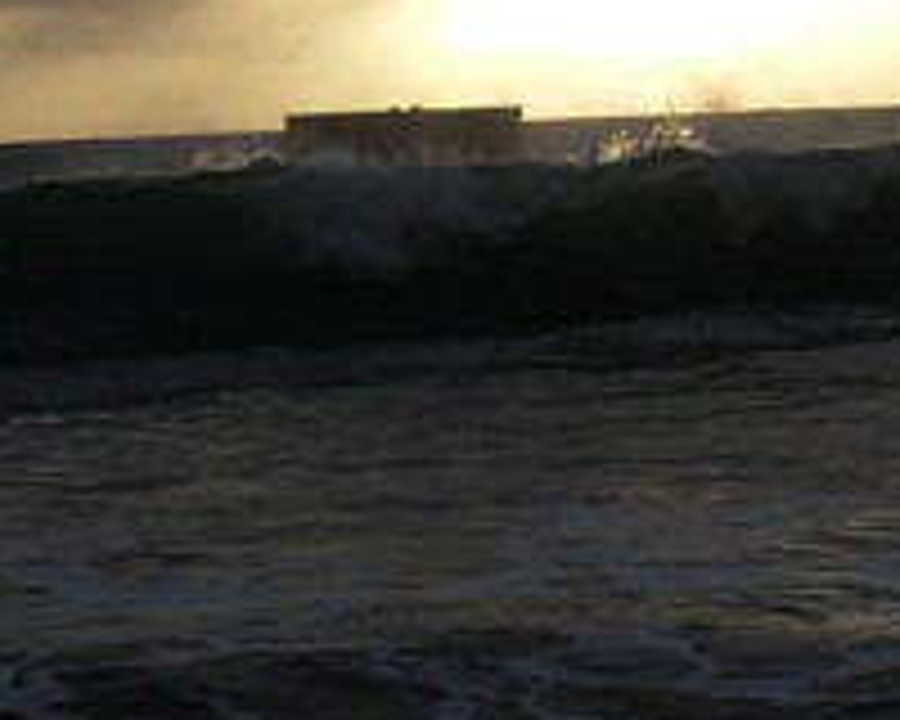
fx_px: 2504
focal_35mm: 94
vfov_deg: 16.4
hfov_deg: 20.0
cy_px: 340
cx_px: 796
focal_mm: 6.3
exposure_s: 1/180
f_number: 8.4
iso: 100
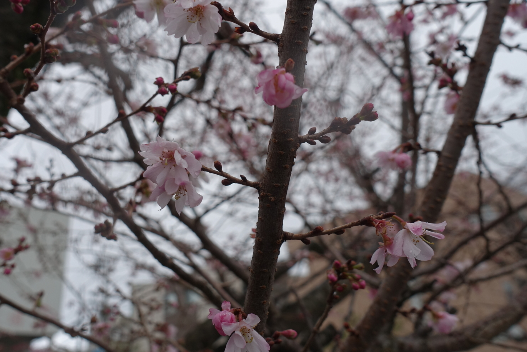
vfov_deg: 37.8
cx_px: 228
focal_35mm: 35
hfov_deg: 54.2
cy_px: 155
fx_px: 512
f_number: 4
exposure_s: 1/100
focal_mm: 10.89
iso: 125
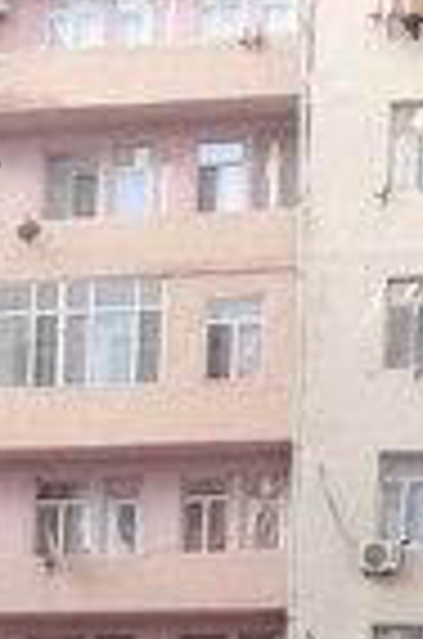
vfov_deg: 16.0
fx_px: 2001
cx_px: -243
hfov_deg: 11.5
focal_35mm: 113
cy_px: 1058
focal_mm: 3.3
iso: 50
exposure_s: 1/185
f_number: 2.2
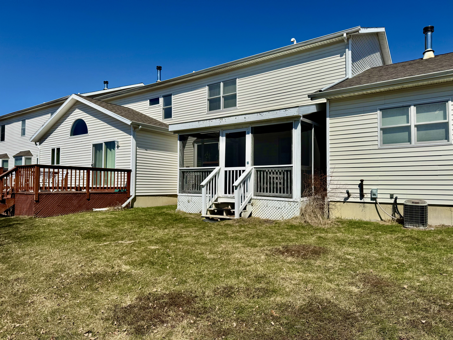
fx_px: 314
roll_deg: +0.4
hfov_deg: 71.6
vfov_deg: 56.8
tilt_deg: +2.8
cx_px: 226
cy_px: 170
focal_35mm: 24
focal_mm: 6.76
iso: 80
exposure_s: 1/12346
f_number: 1.78
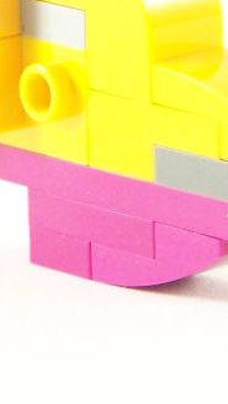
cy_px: 37
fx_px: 4715
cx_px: 168
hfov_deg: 2.8
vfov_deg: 4.9
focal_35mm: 439
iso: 200
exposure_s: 1/30
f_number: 3.2
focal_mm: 21.2
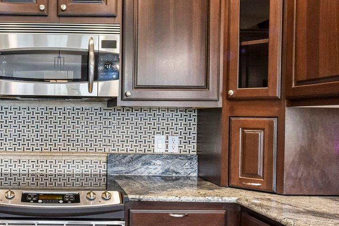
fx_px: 367
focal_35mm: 39
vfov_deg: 34.2
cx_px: 49
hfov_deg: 45.9
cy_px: 121
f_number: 8
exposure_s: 1/15
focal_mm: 14
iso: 1800
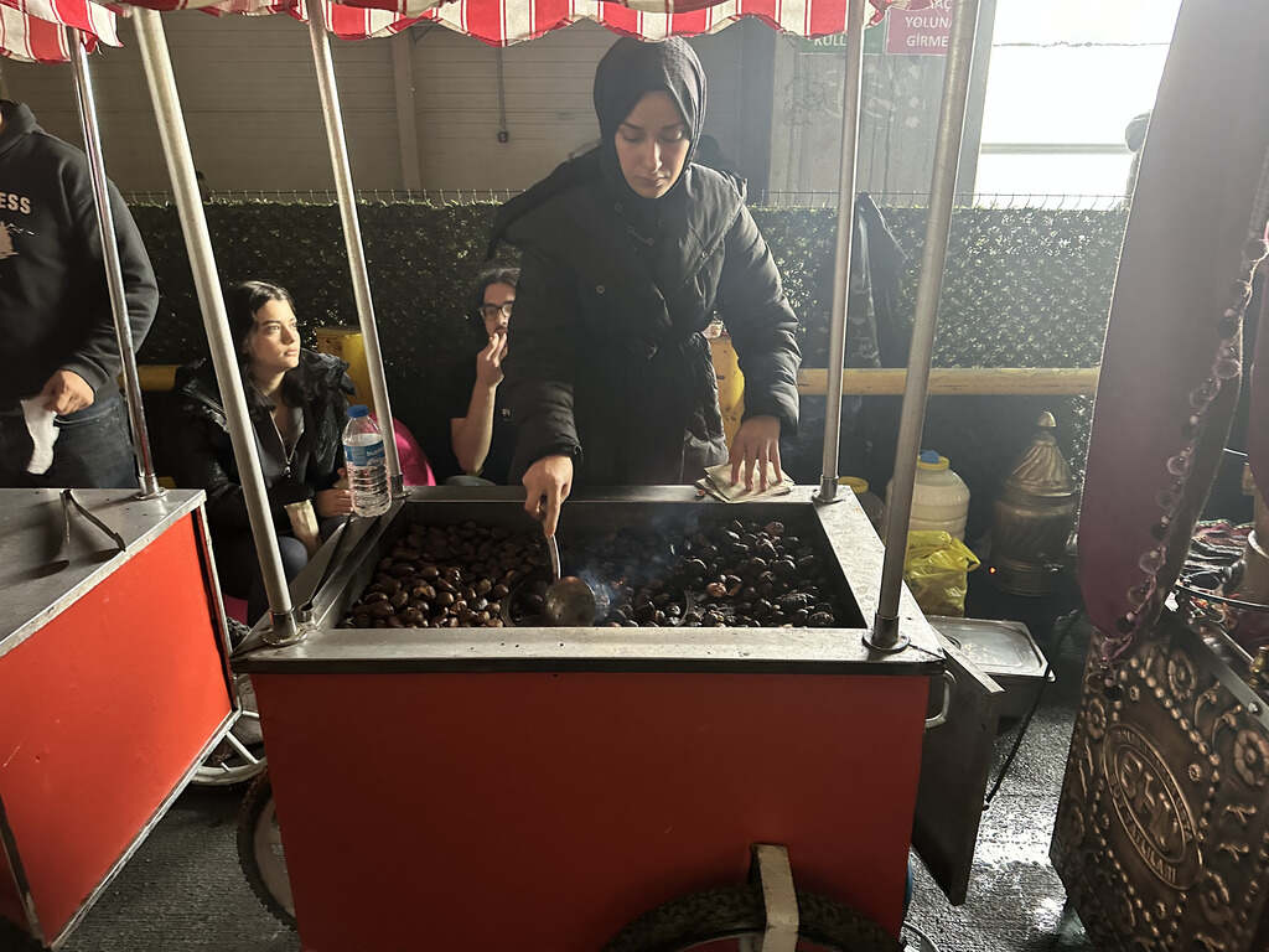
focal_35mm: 24
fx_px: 880
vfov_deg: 56.8
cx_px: 634
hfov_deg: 71.6
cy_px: 476
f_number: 1.78
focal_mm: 6.86
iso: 640
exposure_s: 1/33
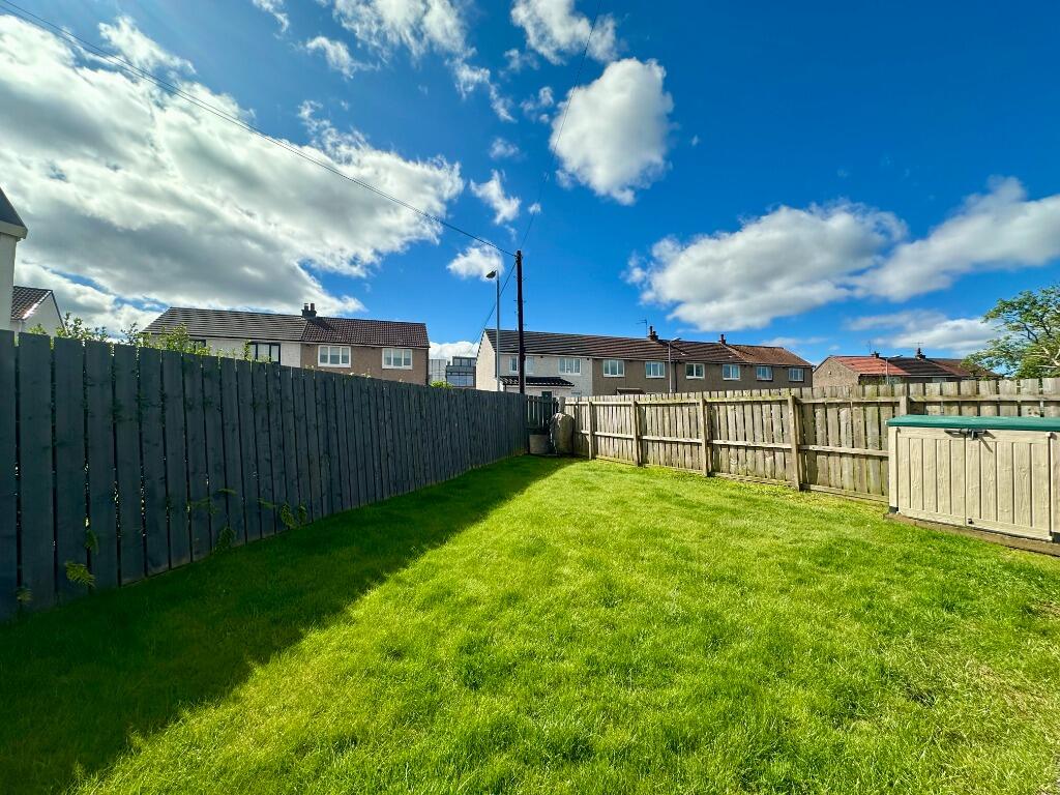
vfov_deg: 85.7
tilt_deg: +2.8
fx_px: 429
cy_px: 398
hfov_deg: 102.1
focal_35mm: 14
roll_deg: +0.5
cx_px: 530
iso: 50
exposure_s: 1/2092
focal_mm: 2.22
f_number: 2.2
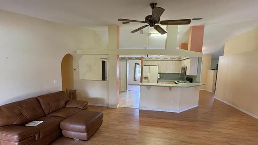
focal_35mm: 17
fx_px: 116
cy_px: 81
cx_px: 132
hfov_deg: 95.9
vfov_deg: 63.7
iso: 200
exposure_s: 1/60
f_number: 2.2
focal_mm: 2.22
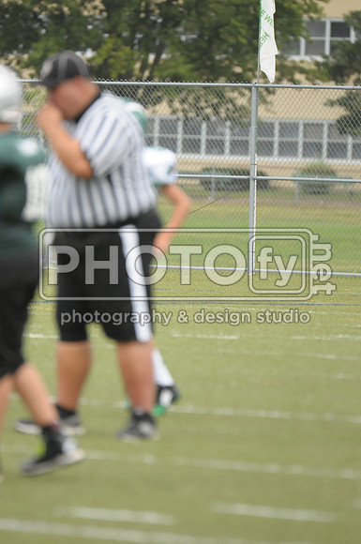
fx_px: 7467
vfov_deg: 4.2
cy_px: 272
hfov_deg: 2.8
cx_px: 180
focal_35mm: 495
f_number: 4
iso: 1600
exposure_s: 1/3200
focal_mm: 330
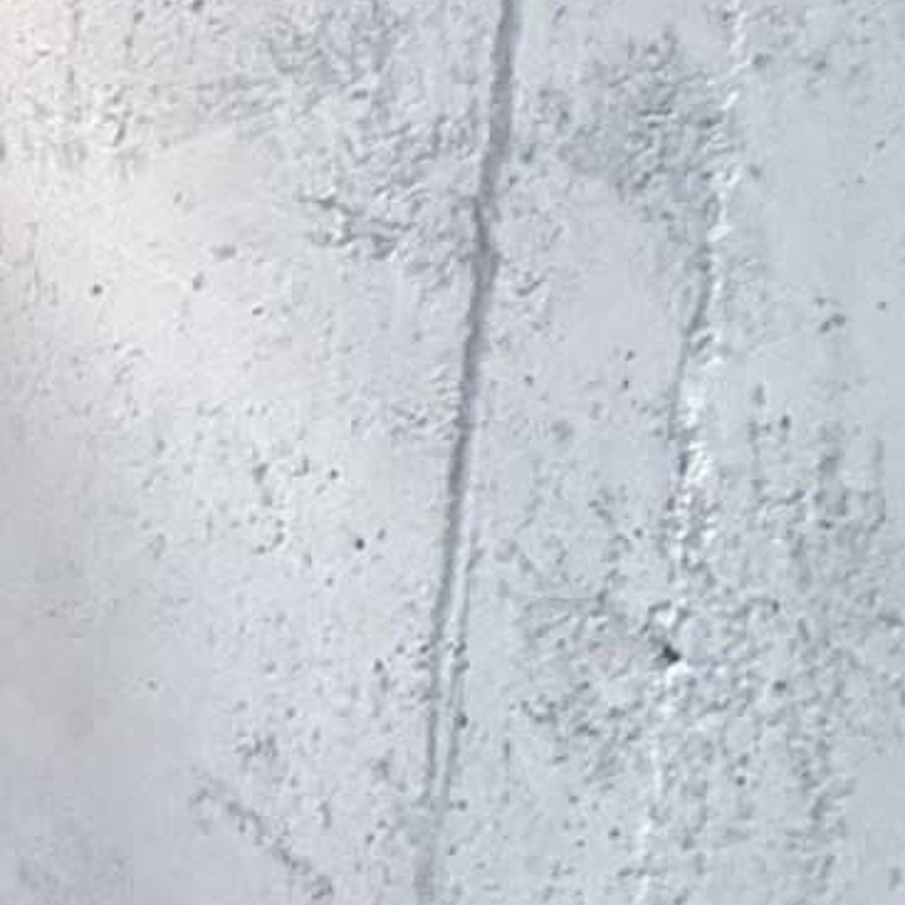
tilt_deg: -6.2
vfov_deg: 20.6
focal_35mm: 78
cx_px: -796
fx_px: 2307
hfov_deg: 17.4
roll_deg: -2.6
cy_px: -213
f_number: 2.2
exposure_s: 1/17
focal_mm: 2.22
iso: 2500
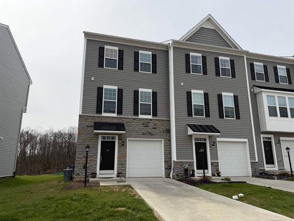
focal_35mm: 24
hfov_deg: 71.6
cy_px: 110
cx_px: 147
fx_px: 204
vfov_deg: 56.8
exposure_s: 1/7353
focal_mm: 6.76
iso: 80
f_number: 1.78
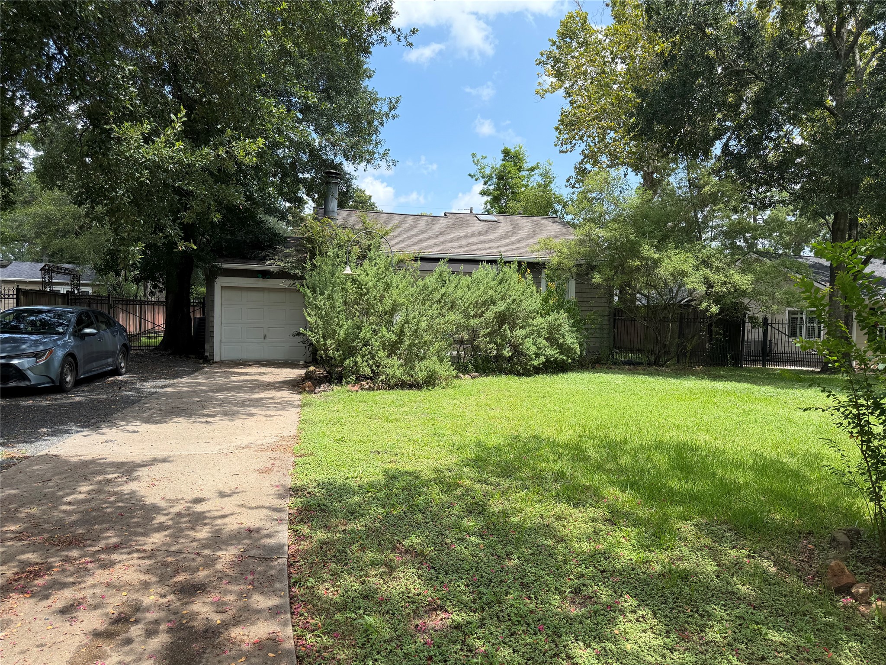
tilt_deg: -2.4
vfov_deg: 56.8
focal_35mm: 24
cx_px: 443
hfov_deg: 71.6
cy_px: 332
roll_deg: -1.7
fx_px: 614
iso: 100
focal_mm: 6.76
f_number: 1.78
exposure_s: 1/2053
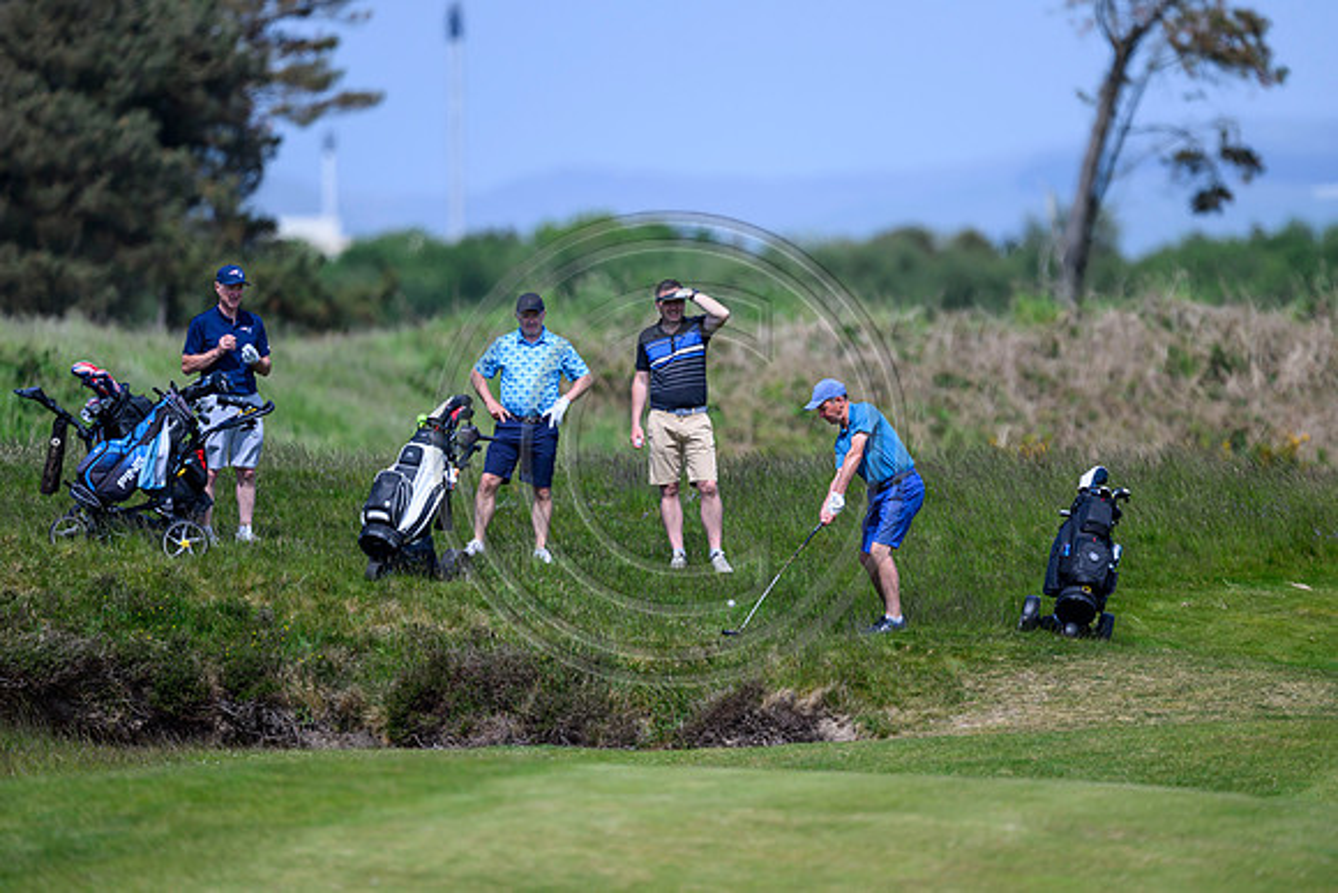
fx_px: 20817
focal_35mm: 560
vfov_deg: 2.5
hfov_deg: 3.7
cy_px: 446
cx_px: 669
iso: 500
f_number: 4.5
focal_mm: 560
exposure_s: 1/4000
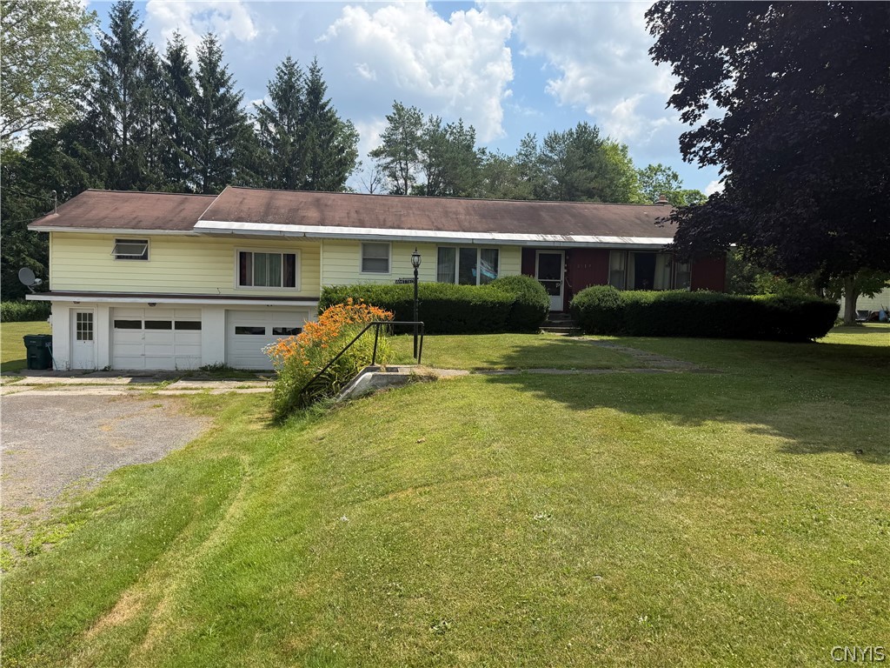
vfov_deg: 56.8
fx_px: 617
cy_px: 334
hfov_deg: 71.6
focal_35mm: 24
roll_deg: -1.2
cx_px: 445
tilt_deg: -2.3
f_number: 1.78
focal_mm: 6.76
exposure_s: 1/4167
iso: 80
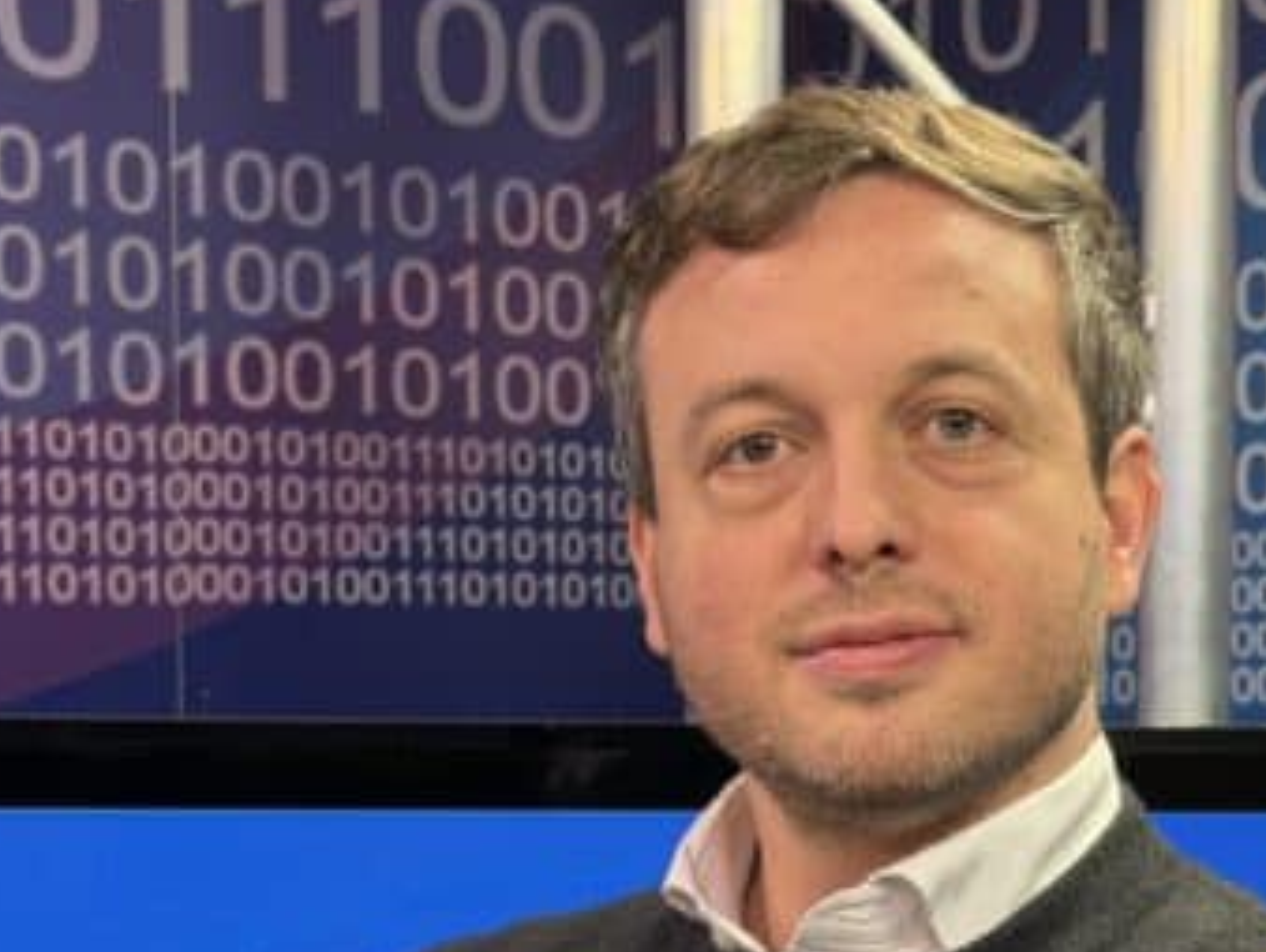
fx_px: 3989
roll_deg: +0.8
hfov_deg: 18.0
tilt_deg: -2.8
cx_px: 839
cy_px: 911
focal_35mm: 109
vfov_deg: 13.4
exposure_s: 1/100
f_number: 1.78
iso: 64
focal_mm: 6.76
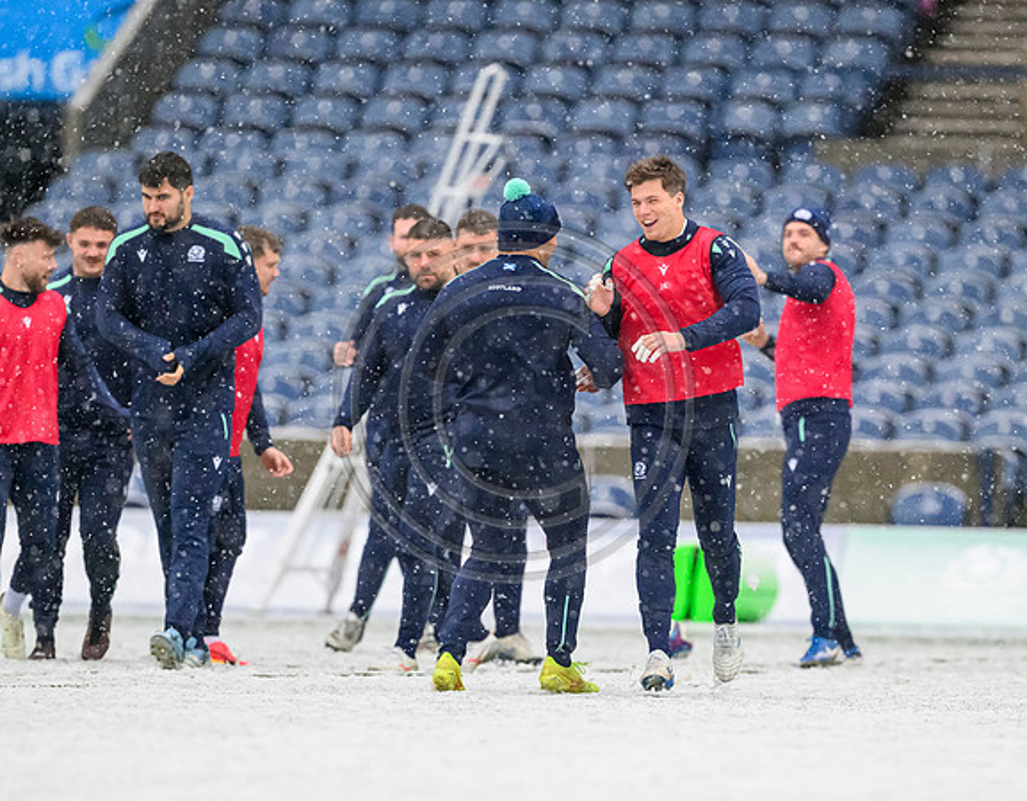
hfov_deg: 3.5
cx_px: 682
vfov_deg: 2.7
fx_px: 16868
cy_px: 494
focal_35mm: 560
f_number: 3.5
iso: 8000
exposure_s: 1/2000
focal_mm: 400
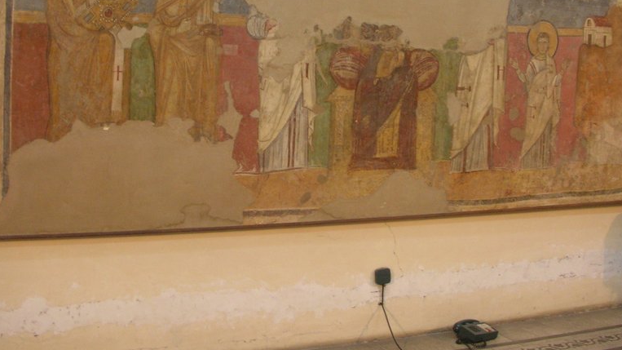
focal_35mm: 50
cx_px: 337
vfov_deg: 23.7
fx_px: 825
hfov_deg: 41.3
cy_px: 82
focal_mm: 5.8
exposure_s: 1/3.9
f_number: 3
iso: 118
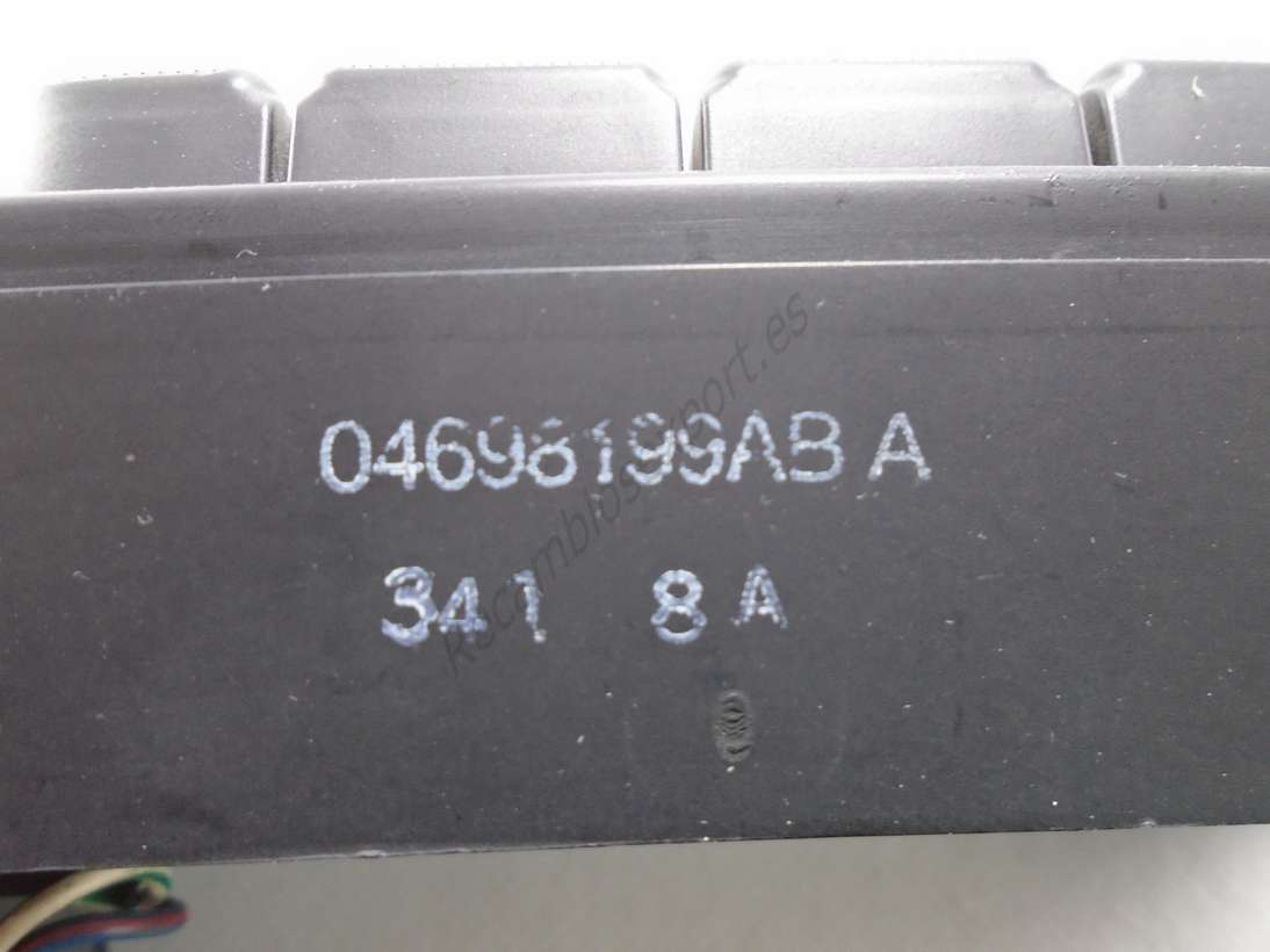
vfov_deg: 53.0
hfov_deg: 67.3
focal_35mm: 26
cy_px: 476
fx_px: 954
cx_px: 635
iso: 320
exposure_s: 1/30
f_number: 3.2
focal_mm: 4.6
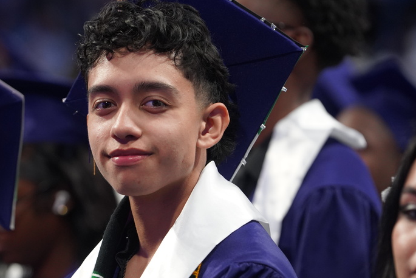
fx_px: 3421
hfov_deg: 7.0
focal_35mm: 296
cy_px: 163
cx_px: 116
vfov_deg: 4.6
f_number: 4
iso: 4000
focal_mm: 198
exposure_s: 1/200
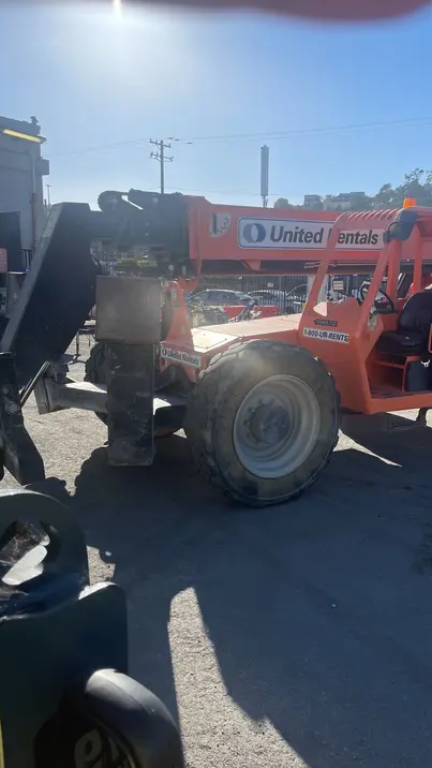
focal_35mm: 29
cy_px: 379
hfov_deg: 40.0
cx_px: 260
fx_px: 590
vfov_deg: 66.1
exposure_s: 1/4132
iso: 32
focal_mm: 4.2
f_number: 1.6
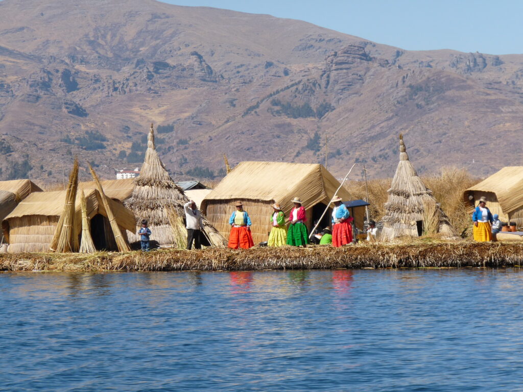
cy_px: 196
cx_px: 262
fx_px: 3218
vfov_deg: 7.0
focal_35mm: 213
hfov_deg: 9.3
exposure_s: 1/500
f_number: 5.6
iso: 100
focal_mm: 37.8
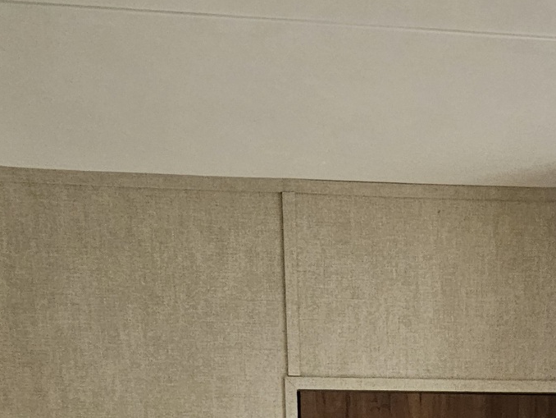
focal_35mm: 46
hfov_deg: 40.2
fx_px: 739
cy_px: 679
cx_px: 409
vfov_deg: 23.1
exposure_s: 1/60.2
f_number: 2.2
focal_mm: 2.2
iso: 100
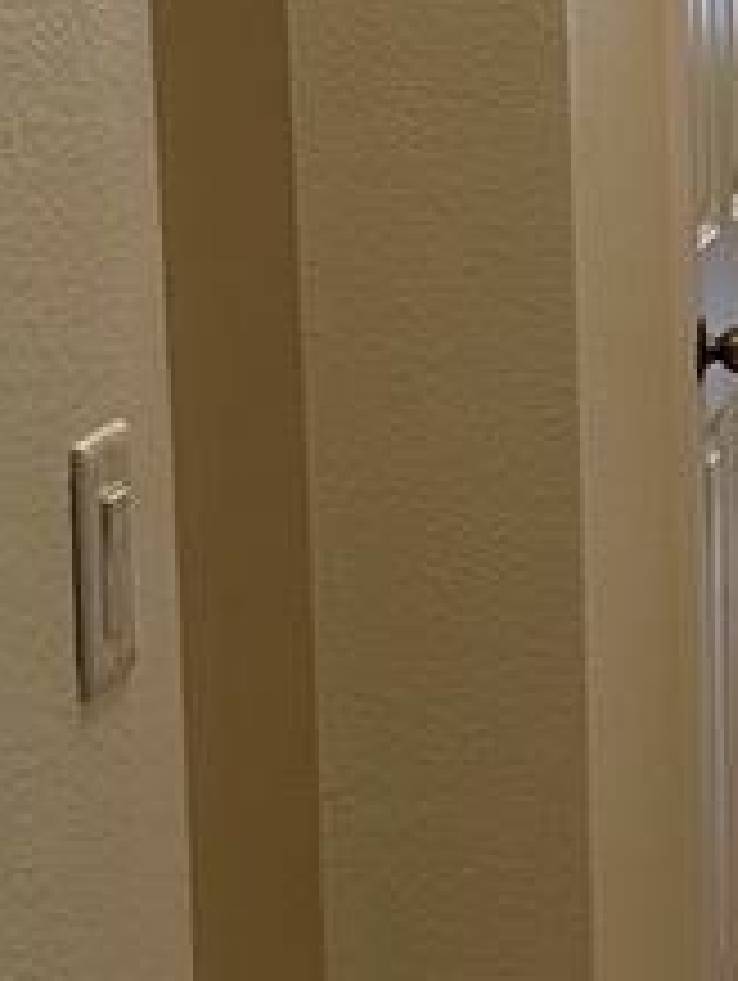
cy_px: 297
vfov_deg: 14.9
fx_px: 3745
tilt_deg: -5.8
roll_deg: -0.6
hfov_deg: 10.7
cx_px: 1192
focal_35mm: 132
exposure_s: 1/120
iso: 160
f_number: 1.78
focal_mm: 6.86
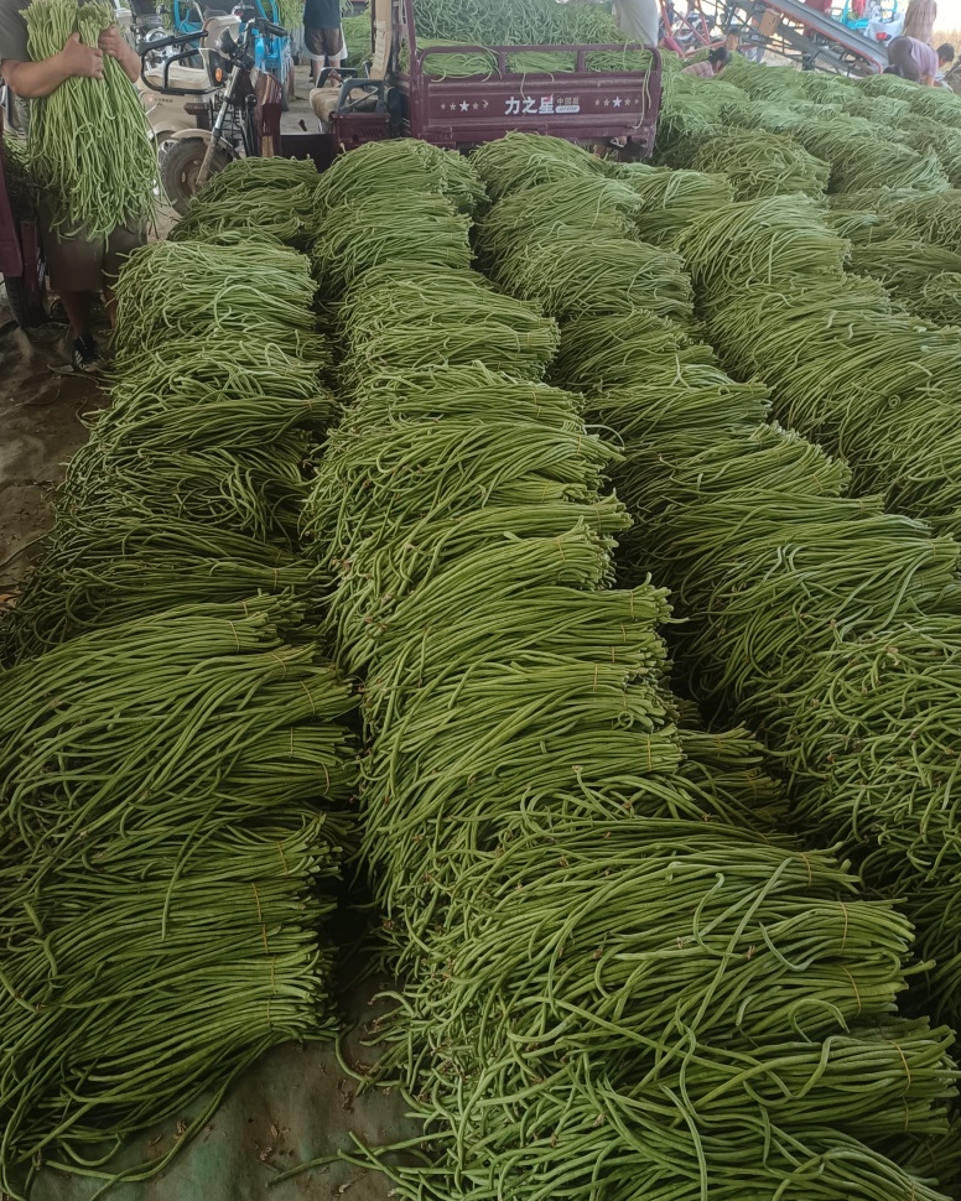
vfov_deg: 60.4
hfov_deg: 50.0
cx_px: 472
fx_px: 1031
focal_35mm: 29
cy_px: 620
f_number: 1.9
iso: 334
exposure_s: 1/50
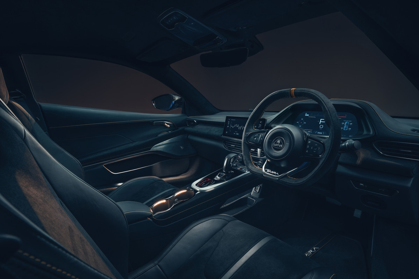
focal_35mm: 18
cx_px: 210
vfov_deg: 67.4
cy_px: 140
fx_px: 210
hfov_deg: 90.0
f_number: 10
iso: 1600
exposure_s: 1/10
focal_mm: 18
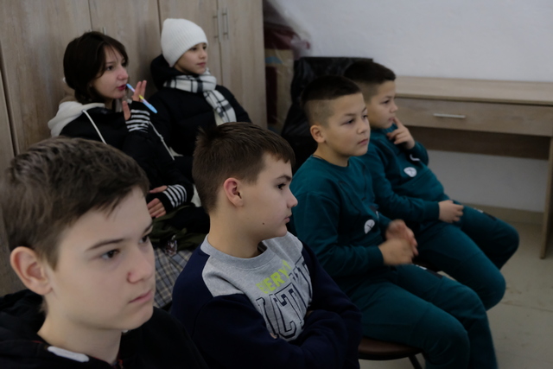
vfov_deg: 31.2
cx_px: 276
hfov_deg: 45.4
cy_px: 184
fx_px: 661
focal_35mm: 43
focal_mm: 28.9
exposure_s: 1/28
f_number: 3.2
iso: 3200
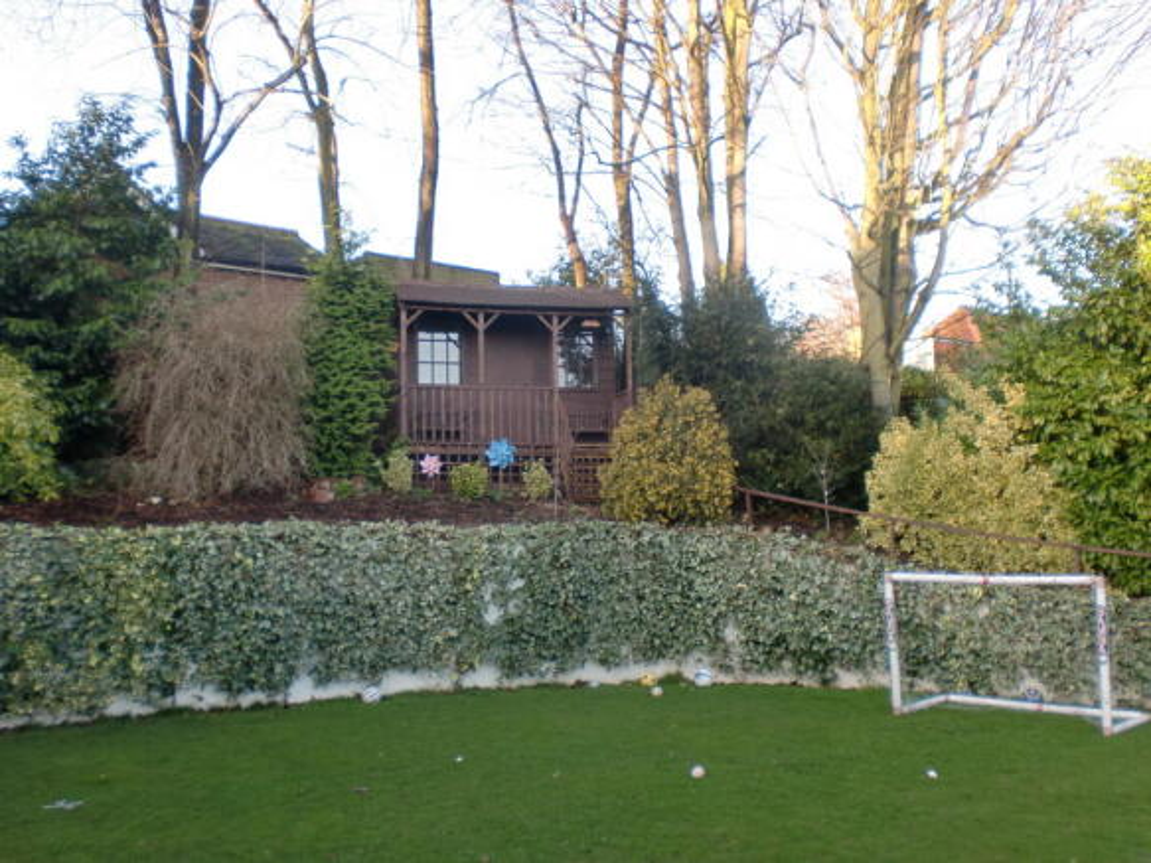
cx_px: 576
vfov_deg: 40.7
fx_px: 1164
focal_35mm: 35
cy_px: 432
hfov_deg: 52.6
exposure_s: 1/60
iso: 64
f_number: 3.1
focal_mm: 6.3
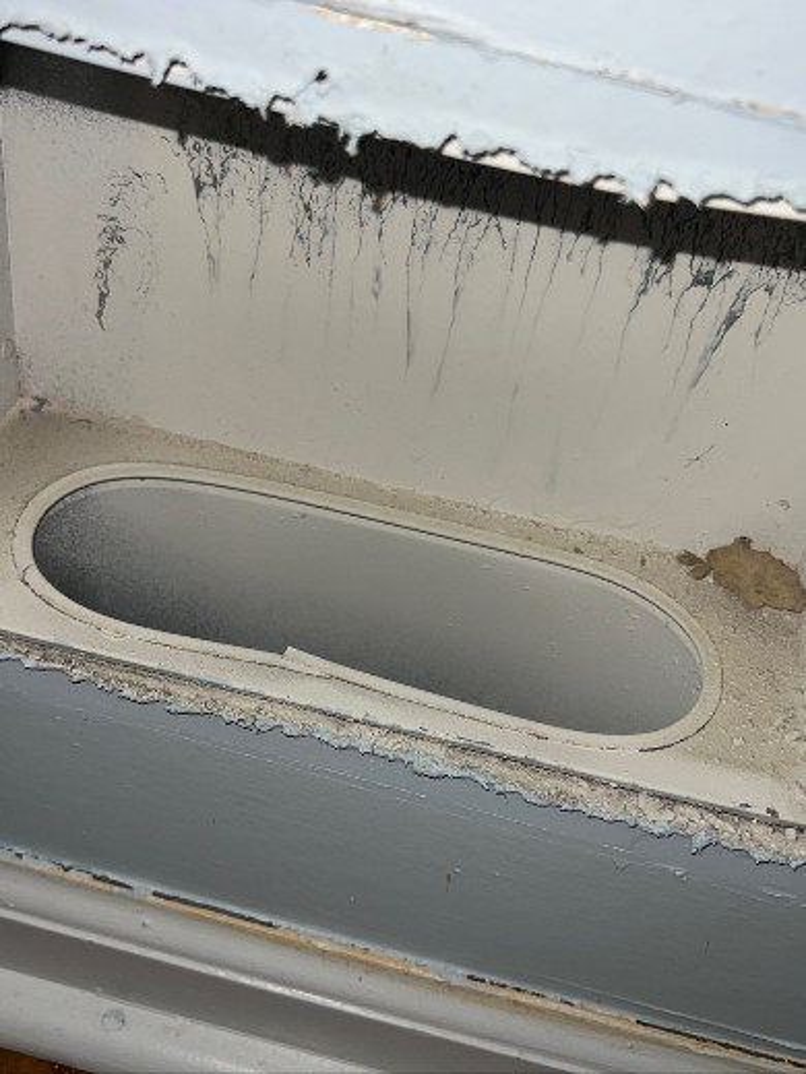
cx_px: 403
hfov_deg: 48.2
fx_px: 900
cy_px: 537
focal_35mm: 29
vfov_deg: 61.7
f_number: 2.2
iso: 32
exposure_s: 1/120
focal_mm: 4.2
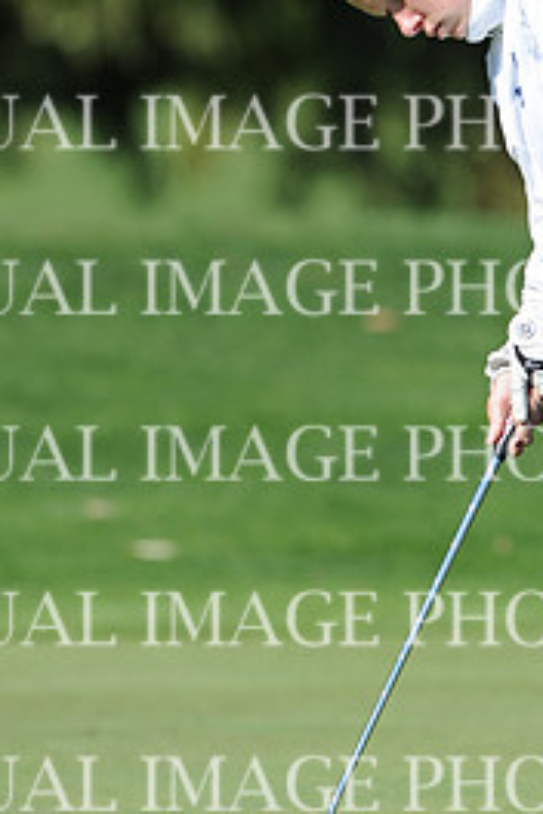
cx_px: 383
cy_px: 204
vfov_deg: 2.3
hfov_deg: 1.6
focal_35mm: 879
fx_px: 19886
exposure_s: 1/2000
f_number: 4.5
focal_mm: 400
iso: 250
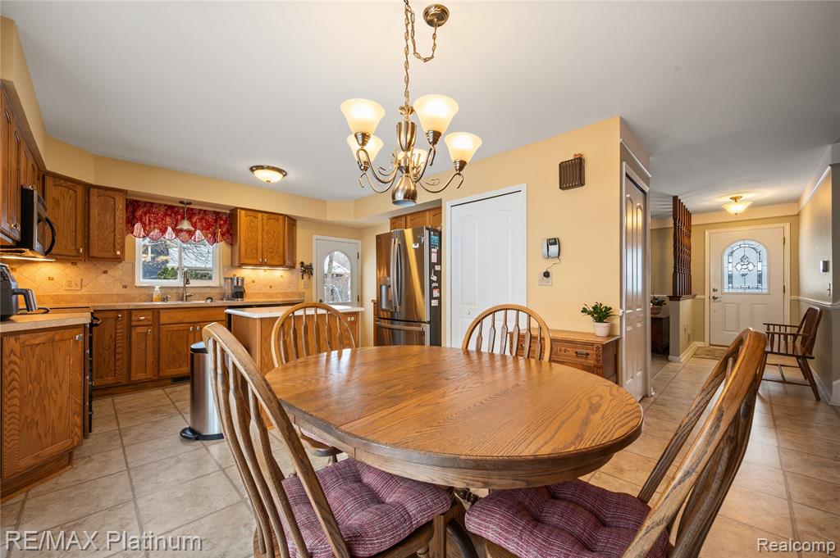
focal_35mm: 14
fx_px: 326
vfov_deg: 81.1
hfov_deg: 104.3
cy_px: 279
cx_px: 420
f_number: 11
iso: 100
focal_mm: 14
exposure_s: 2.5
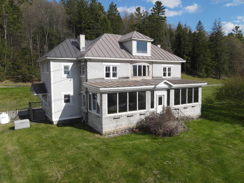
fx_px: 176
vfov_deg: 54.9
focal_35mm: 25
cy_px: 90
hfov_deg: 69.4
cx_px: 120
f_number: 2.8
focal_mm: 4.5
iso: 100
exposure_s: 1/725
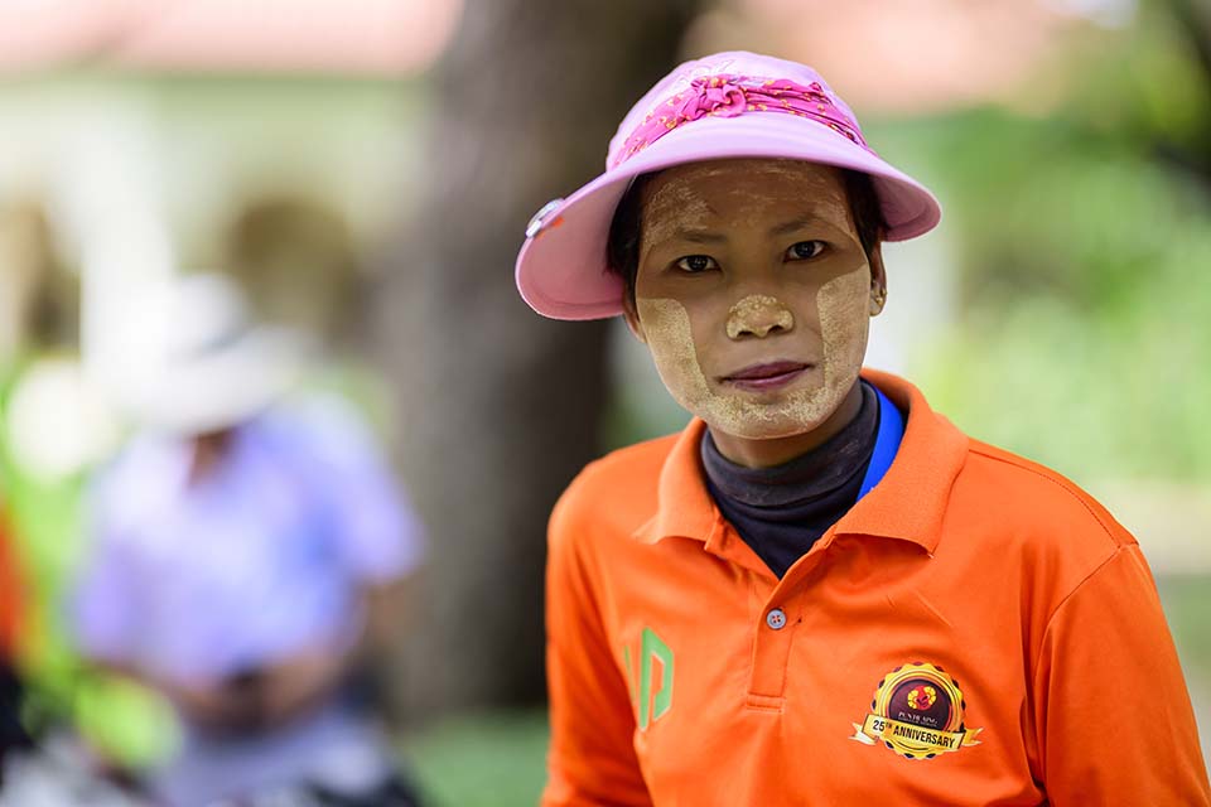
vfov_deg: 16.1
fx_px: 2859
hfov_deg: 23.9
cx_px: 606
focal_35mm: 85
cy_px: 404
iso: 110
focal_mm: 85
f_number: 1.2
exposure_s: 1/1250
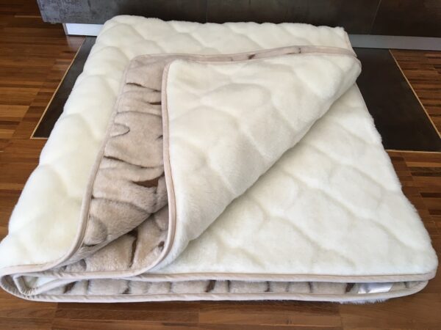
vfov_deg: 48.2
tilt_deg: -46.1
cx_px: 220
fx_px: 369
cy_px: 165
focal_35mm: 29
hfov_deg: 61.7
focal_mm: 4.15
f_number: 2.2
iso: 40
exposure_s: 1/33
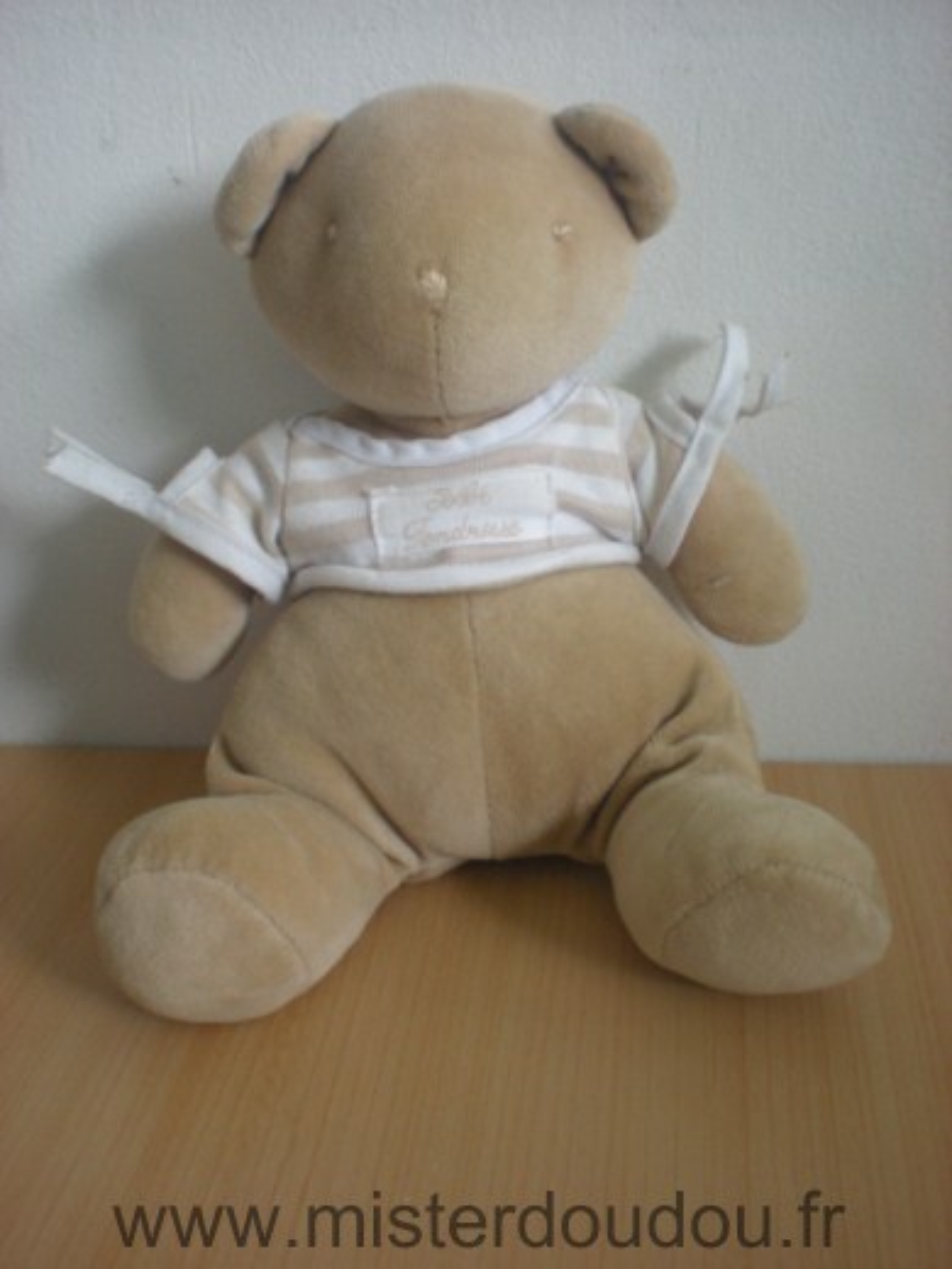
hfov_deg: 37.7
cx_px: 476
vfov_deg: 49.0
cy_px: 634
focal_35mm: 38
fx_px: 1393
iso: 200
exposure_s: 1/49.6
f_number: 3.1
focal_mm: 6.3
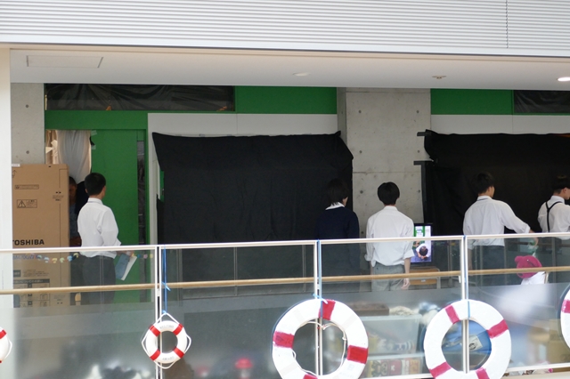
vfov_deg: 23.4
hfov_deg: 34.5
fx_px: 918
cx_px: 285
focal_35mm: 58
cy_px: 190
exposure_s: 1/80
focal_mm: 21
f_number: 4.3
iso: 1000
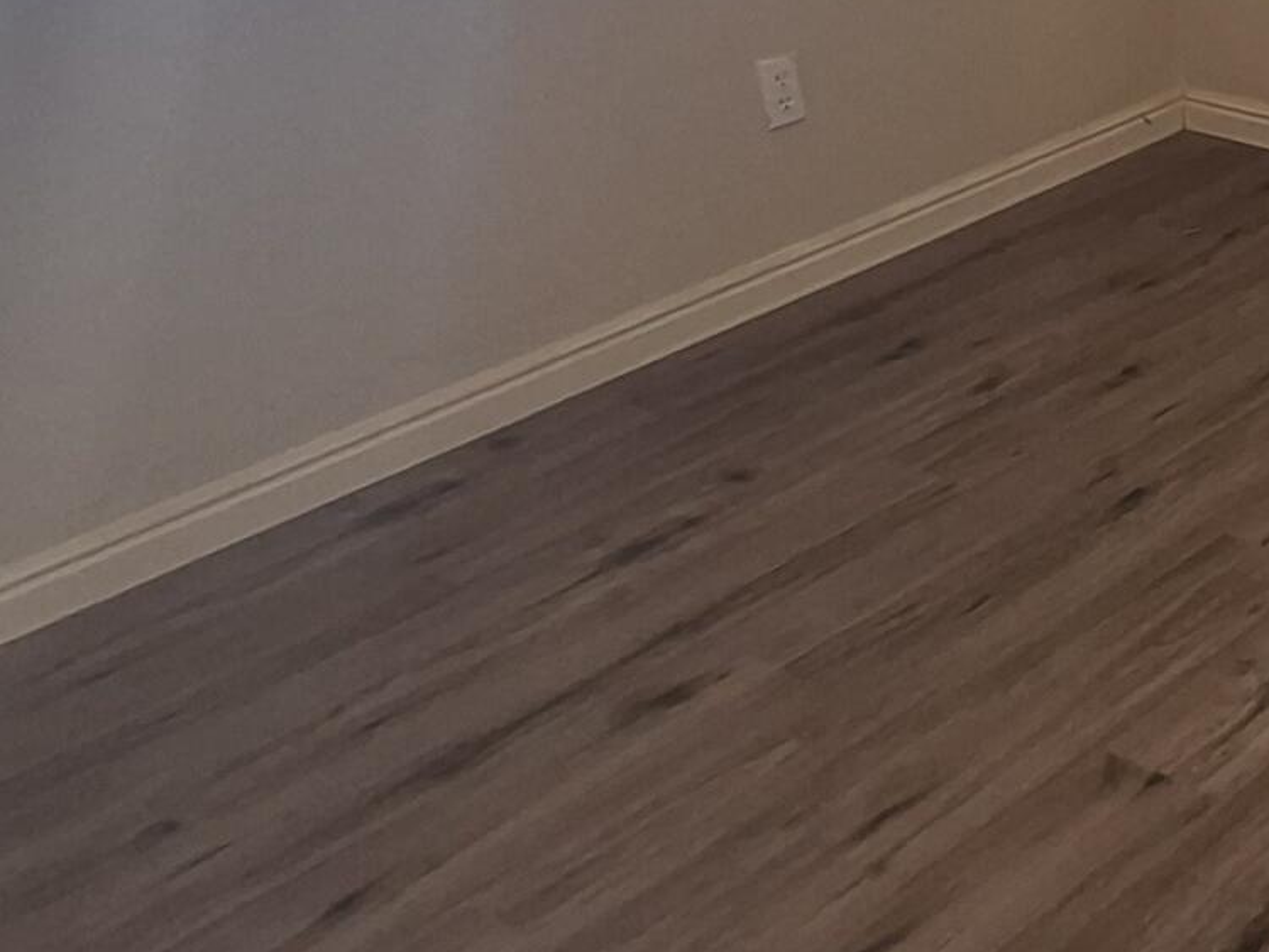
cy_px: -91
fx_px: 1907
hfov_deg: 28.5
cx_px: 1739
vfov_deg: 26.0
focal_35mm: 52
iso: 100
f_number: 2.2
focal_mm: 1.74
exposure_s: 1/60
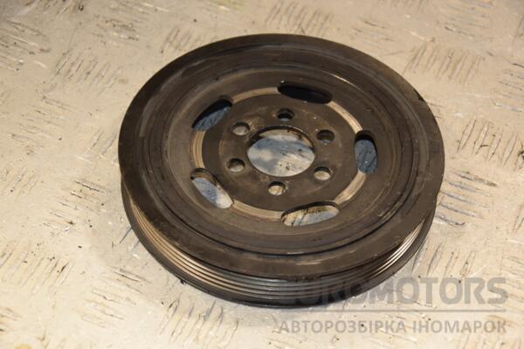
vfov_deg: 13.0
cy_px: 174
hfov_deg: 19.5
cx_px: 262
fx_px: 1528
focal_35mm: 105
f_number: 5.6
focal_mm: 70
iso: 800
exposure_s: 1/200
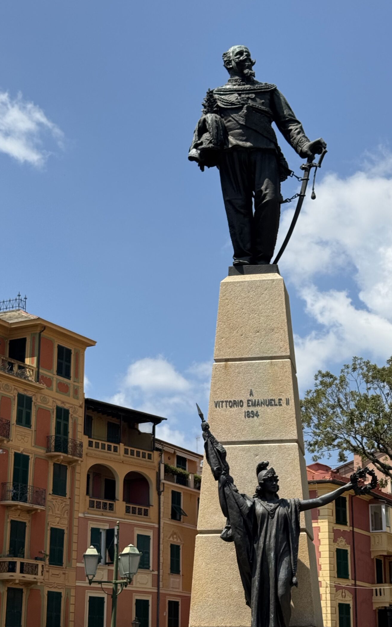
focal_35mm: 62
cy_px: 381
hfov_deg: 21.0
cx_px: 203
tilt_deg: +17.3
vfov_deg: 32.9
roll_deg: -0.3
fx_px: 1060
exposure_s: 1/6410
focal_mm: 6.76
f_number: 1.78
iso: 64
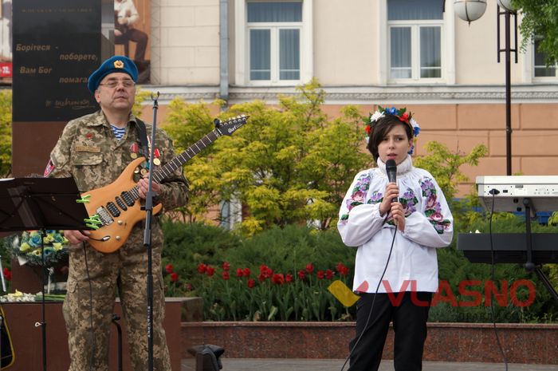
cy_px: 186
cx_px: 279
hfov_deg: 27.0
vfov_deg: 18.1
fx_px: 1161
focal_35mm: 75
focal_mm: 50
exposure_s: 1/160
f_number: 5.6
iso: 160
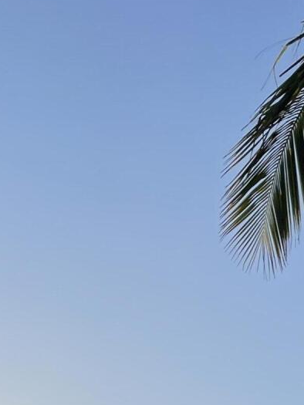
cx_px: 549
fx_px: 1159
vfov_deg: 17.8
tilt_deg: +13.1
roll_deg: -1.7
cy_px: 599
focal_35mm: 99
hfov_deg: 13.4
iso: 32
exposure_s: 1/3861
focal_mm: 4.2
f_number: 1.6
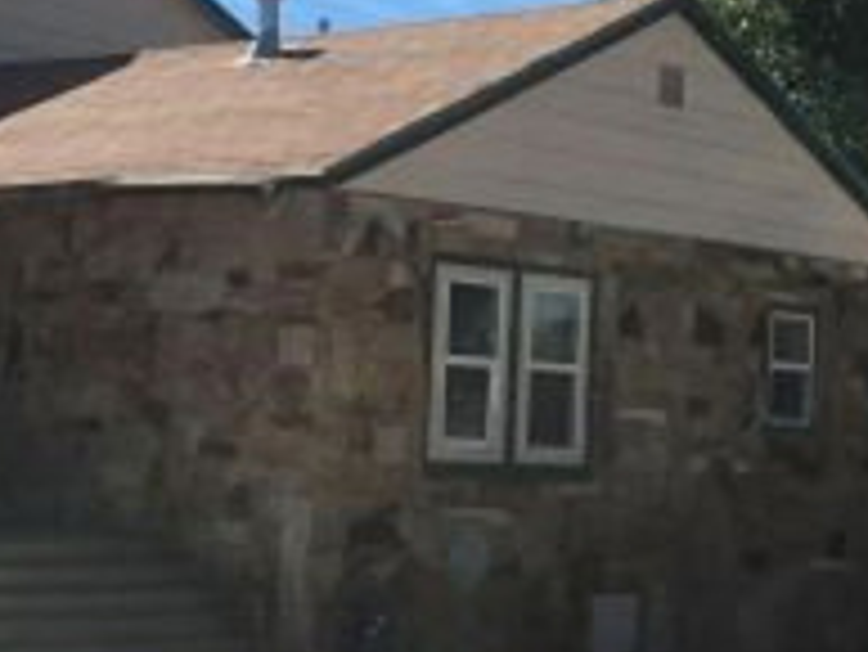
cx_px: 522
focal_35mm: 96
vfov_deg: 15.4
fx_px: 2409
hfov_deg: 20.4
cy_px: 292
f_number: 2.2
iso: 25
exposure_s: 1/1709
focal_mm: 4.15
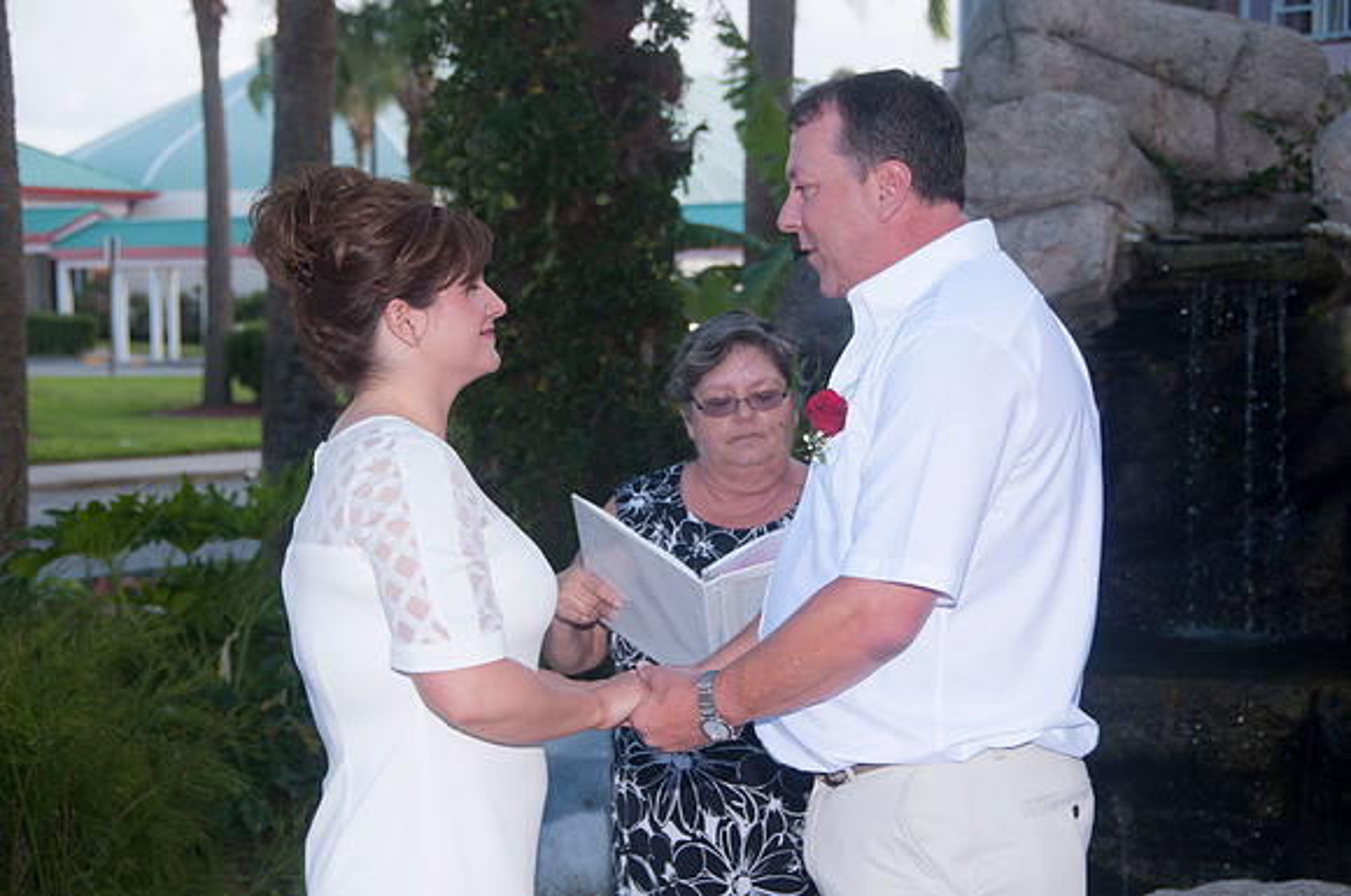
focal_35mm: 82
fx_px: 3092
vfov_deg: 16.5
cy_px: 448
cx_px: 676
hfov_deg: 24.6
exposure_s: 1/250
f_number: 5.6
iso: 200
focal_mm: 55
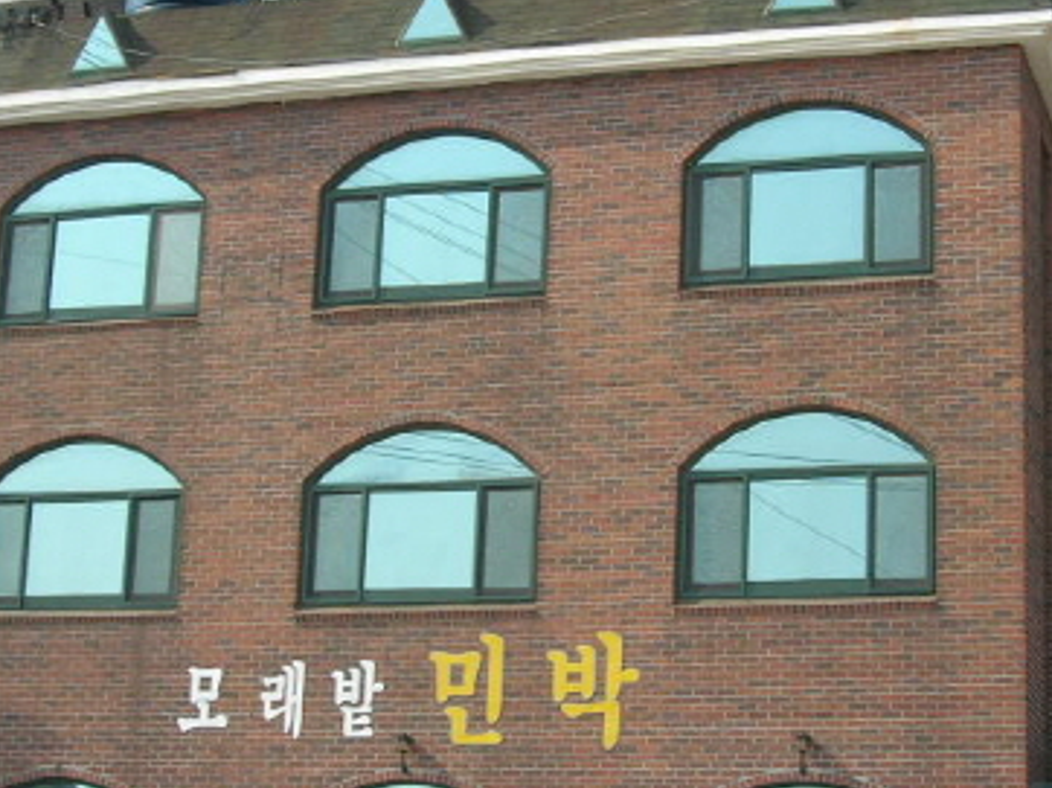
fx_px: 2551
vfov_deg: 17.5
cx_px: 593
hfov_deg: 23.3
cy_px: 494
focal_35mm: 84
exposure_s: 1/333
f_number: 4.8
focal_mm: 7.8
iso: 64
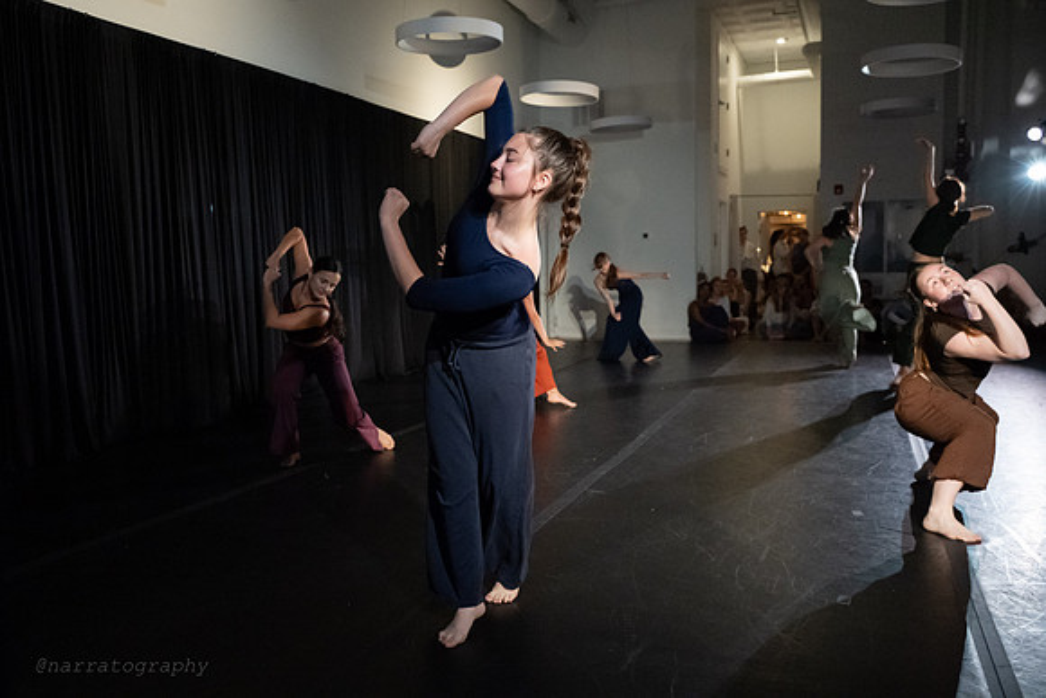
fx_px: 883
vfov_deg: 43.1
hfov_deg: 61.2
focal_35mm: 30
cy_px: 319
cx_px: 478
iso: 6400
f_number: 4
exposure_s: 1/400
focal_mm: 28
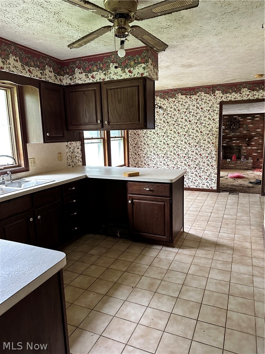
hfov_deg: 56.8
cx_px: 132
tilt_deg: -9.9
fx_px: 245
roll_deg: +0.7
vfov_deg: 71.6
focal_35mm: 24
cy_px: 177
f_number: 1.78
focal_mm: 6.86
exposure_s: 1/60
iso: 500
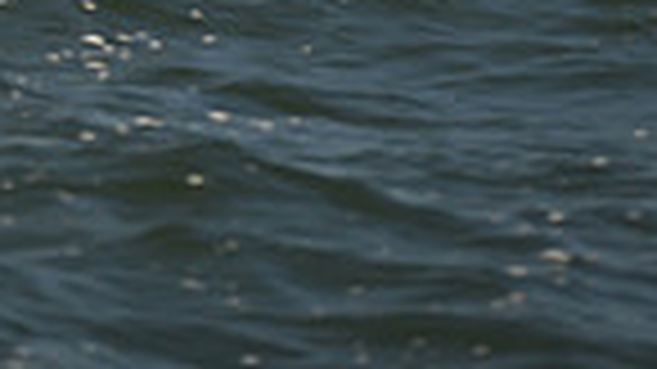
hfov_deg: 6.3
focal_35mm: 341
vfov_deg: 3.4
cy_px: -882
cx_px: -79
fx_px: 5938
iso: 250
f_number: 2.8
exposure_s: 1/1600
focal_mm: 82
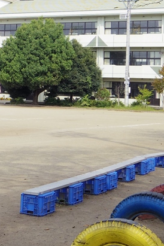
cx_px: 1
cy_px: 49
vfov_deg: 22.8
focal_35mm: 88
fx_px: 601
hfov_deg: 15.3
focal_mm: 7.5
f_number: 4
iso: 200
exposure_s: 1/800
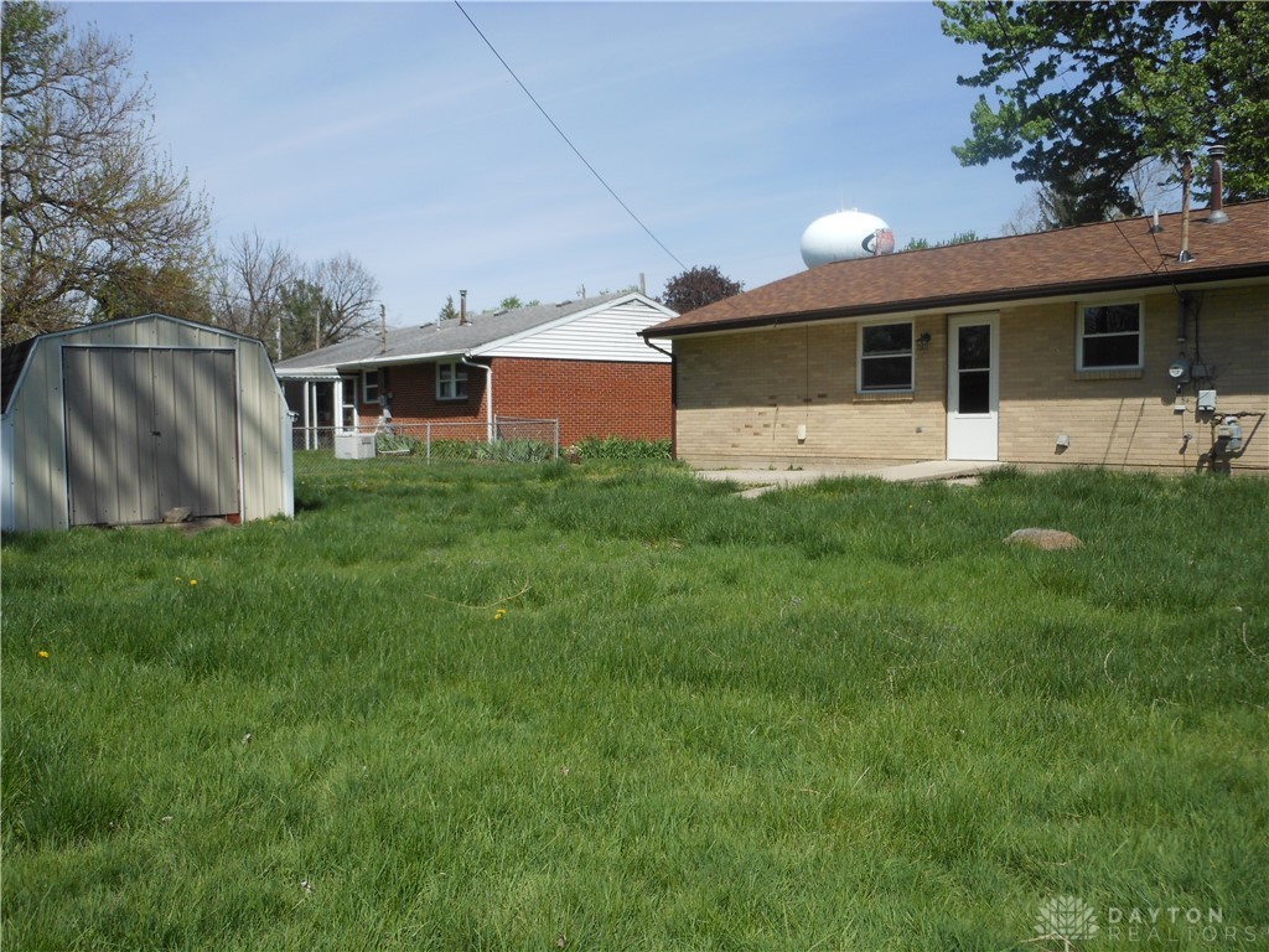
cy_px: 476
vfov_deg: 42.9
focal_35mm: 33
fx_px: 1210
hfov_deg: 55.4
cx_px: 634
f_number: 4
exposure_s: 1/800
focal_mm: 5.9
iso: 80
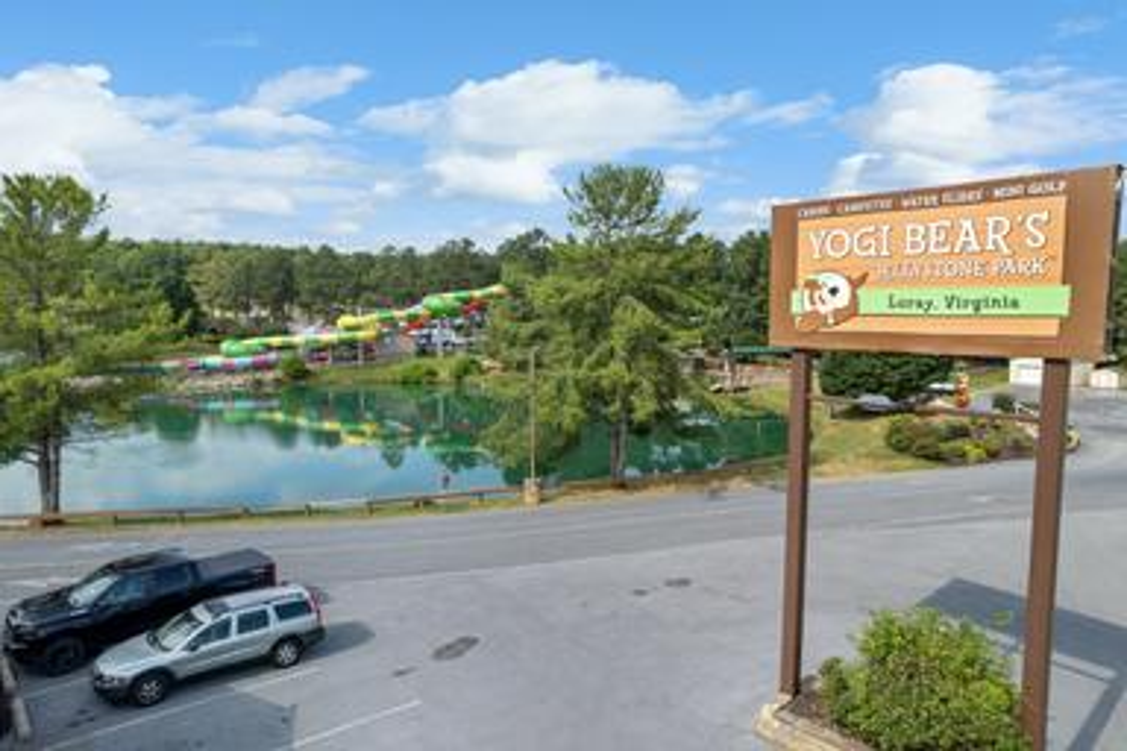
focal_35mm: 22
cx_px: 564
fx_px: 689
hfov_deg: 78.6
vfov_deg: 57.2
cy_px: 376
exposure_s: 1/2500
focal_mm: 8.38
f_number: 2.8
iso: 110
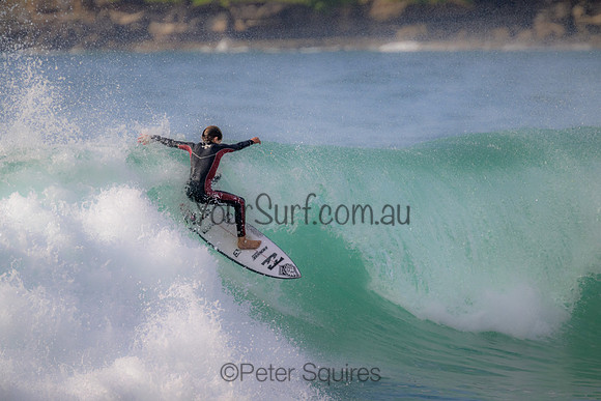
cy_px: 200
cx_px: 300
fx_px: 13358
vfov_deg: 1.7
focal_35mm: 800
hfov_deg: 2.6
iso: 1400
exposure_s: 1/2000
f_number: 11
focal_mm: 800
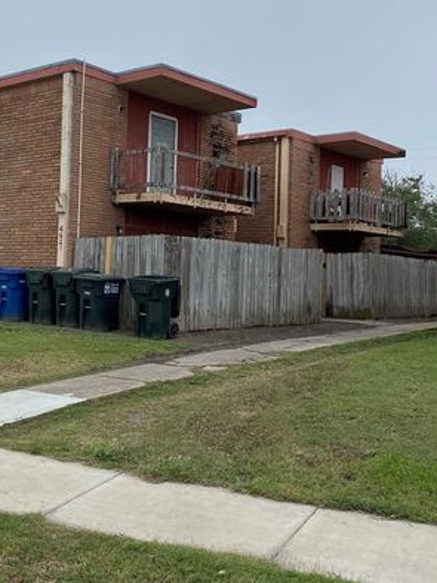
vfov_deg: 42.9
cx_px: 114
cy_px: 249
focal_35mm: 44
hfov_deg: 32.3
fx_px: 741
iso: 32
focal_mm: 4.25
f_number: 1.8
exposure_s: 1/4831
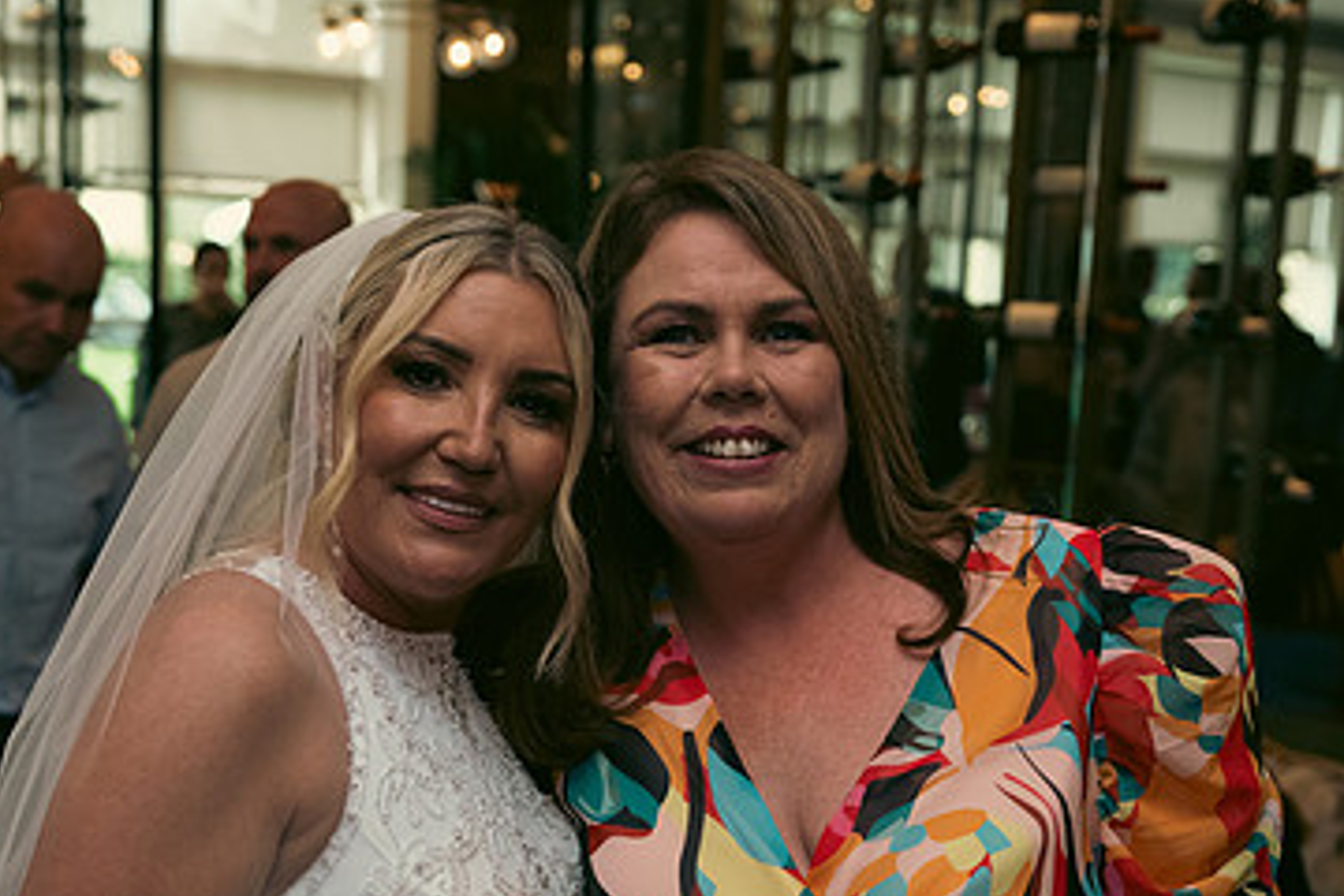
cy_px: 629
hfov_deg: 34.4
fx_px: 2165
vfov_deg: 23.2
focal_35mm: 58
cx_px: 549
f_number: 3.5
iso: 800
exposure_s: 1/160
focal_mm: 36
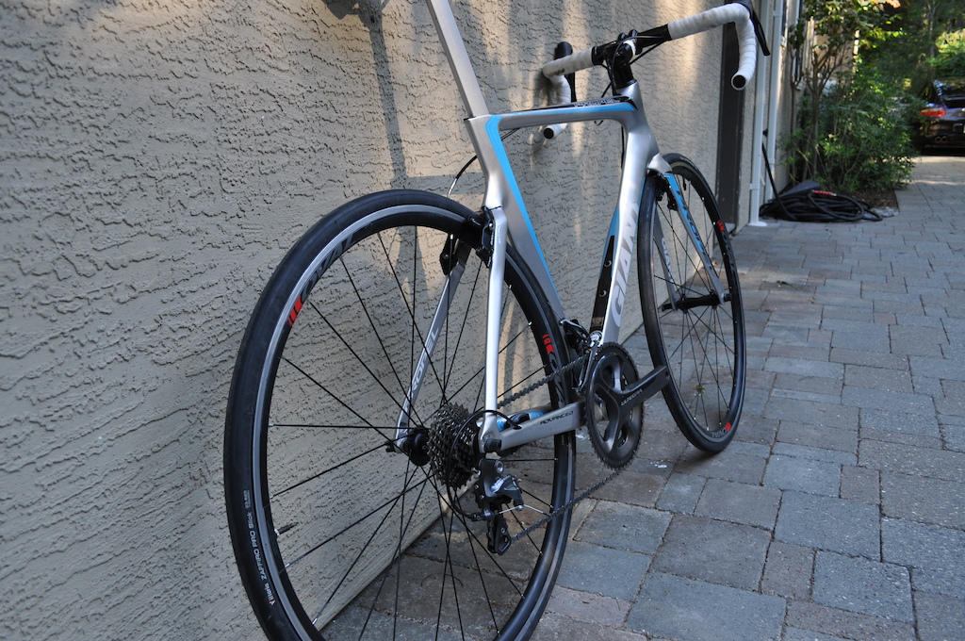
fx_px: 803
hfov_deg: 62.0
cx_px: 482
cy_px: 320
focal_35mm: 30
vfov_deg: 43.5
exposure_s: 1/125
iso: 400
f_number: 5.6
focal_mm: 20
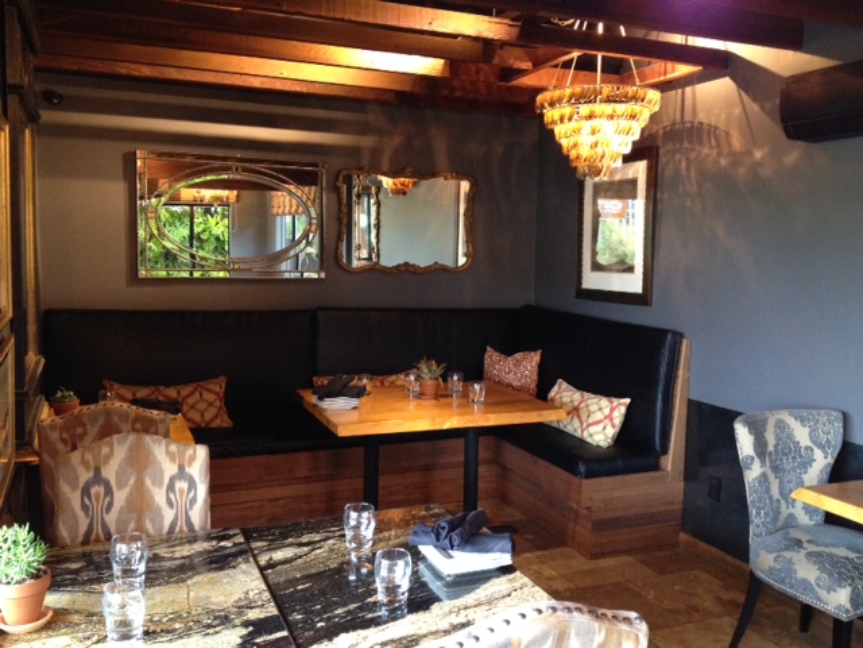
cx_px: 432
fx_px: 873
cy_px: 324
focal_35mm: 35
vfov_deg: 40.7
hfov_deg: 52.6
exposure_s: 1/20
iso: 320
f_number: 2.4
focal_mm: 4.28
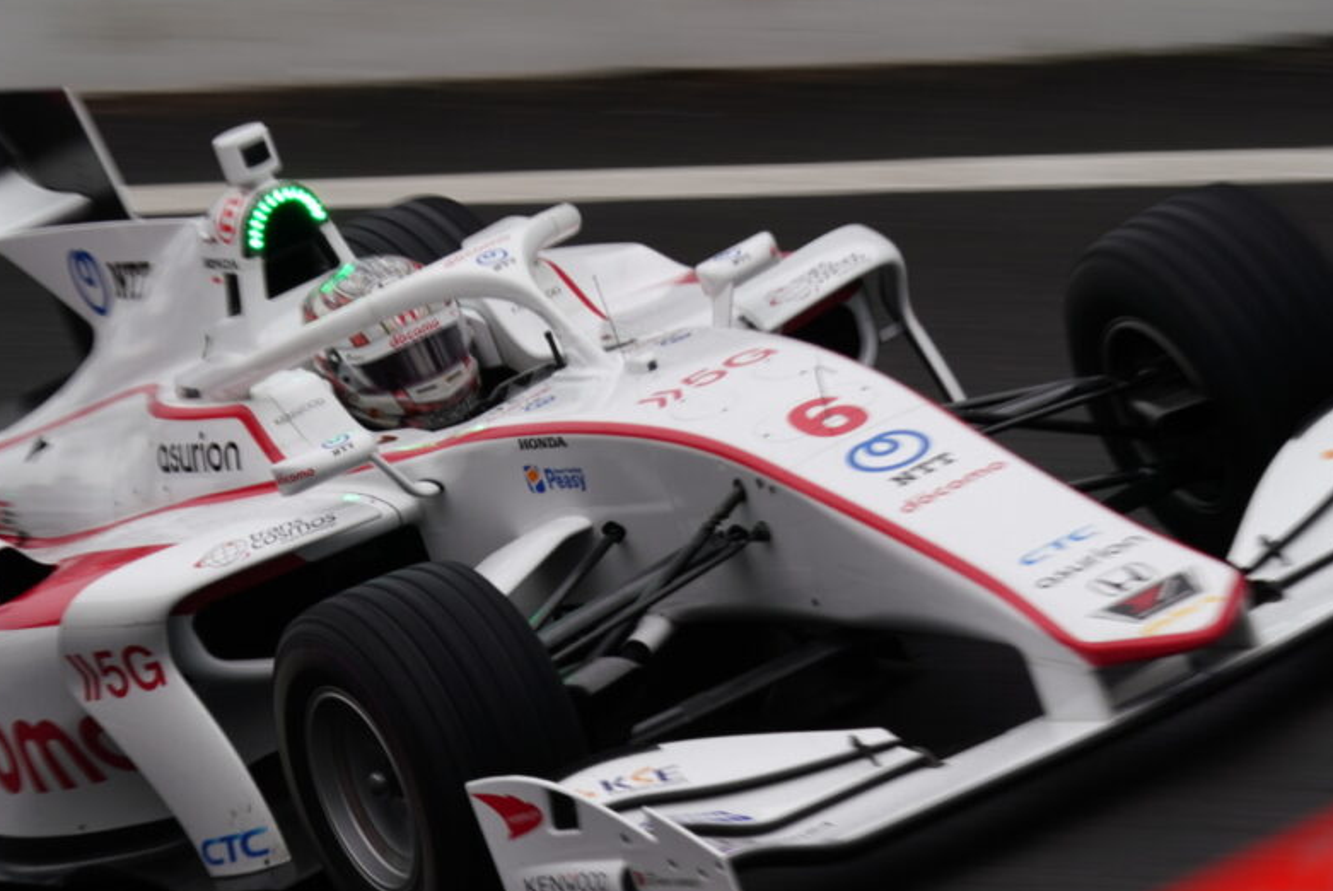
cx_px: 676
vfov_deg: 2.6
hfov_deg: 3.9
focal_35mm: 524
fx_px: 19416
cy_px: 382
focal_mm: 350
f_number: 18
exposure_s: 1/30
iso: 400
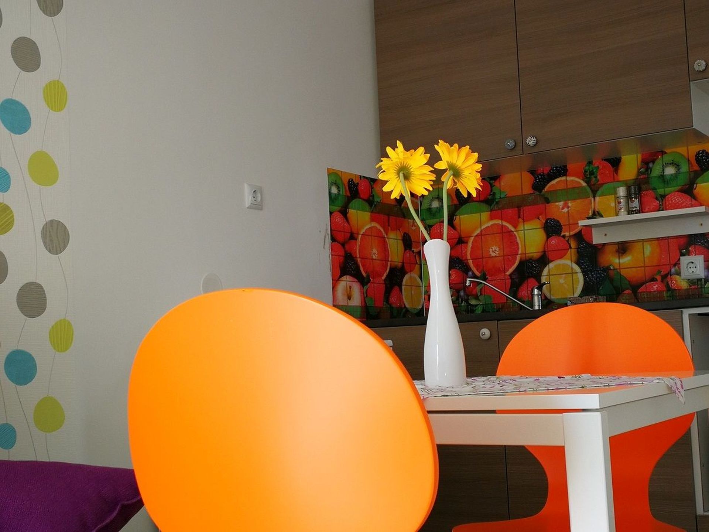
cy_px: 266
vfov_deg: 30.3
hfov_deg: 39.7
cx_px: 354
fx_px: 983
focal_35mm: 48
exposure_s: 1/60
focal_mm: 3.95
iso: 80
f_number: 2.2
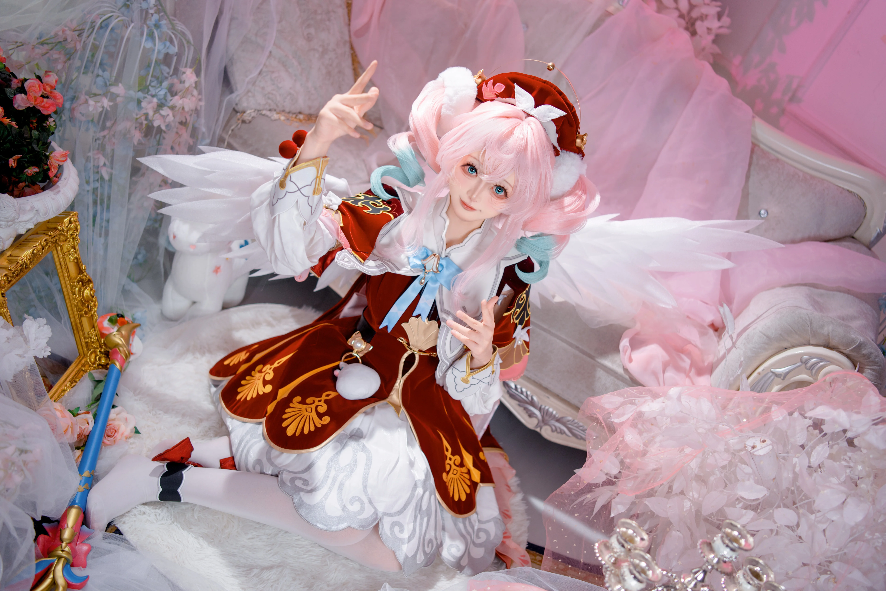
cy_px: 296
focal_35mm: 35
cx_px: 443
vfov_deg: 37.9
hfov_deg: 54.4
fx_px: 861
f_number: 2.2
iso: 200
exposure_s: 1/320
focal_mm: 35
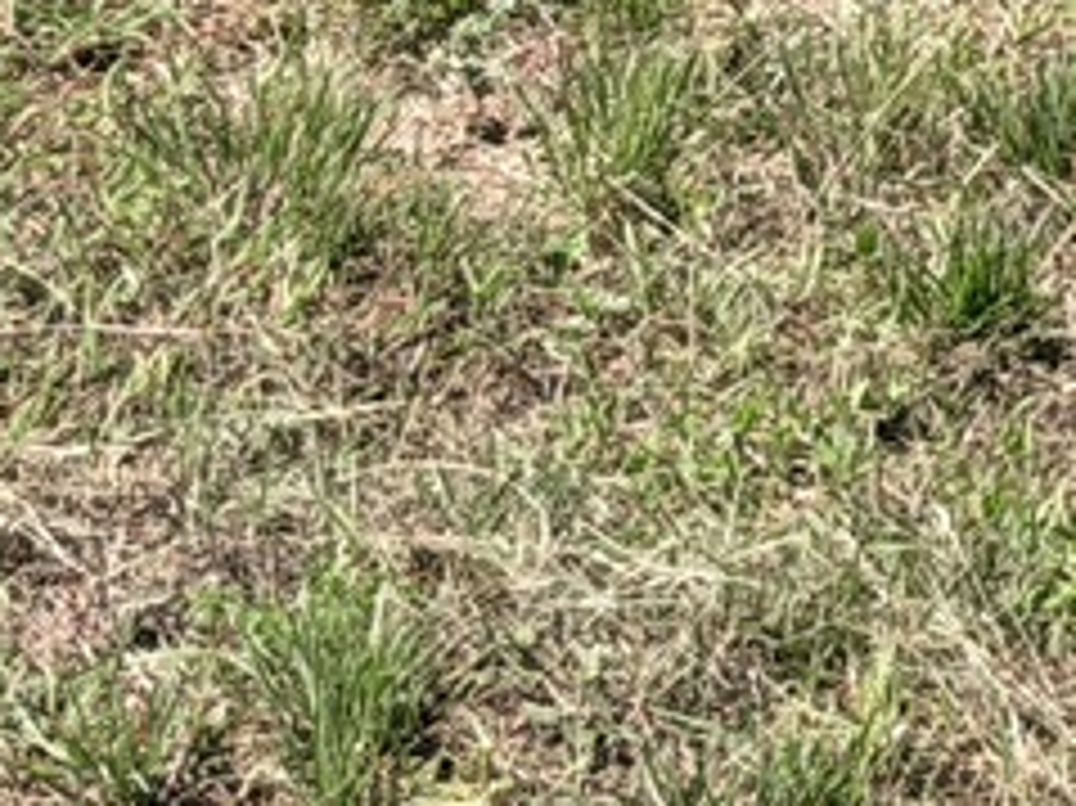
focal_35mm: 289
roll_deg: -1.3
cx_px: 1607
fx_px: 8979
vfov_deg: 5.1
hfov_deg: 6.8
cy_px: -774
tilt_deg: -16.6
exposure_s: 1/3891
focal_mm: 6.76
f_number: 1.78
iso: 64
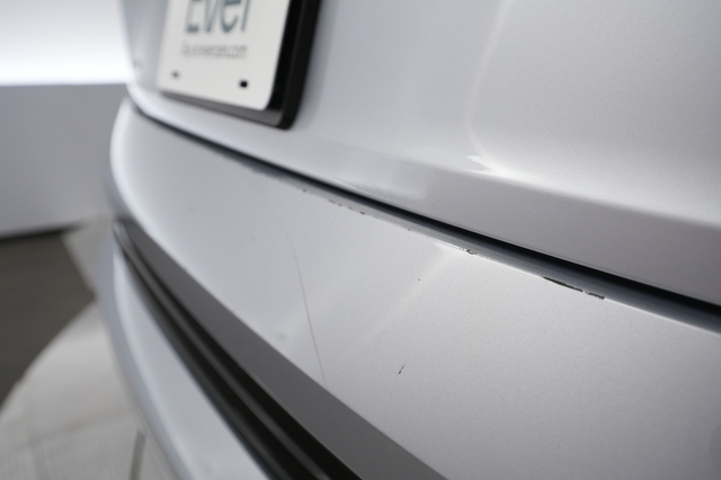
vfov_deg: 46.4
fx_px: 560
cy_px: 240
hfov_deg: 65.5
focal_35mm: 28
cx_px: 360
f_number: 4.5
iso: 800
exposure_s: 1/100
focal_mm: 28
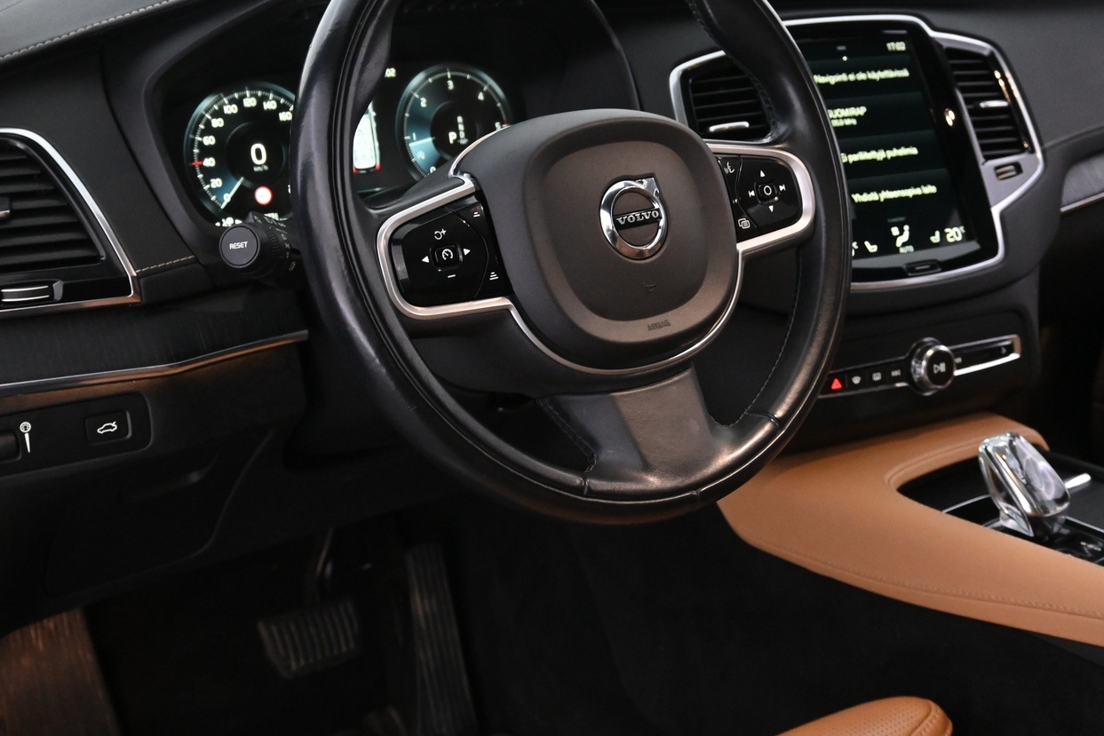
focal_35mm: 44
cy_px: 336
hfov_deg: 44.5
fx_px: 1349
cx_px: 571
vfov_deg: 30.5
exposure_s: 1/40
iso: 2500
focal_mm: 22.5
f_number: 4
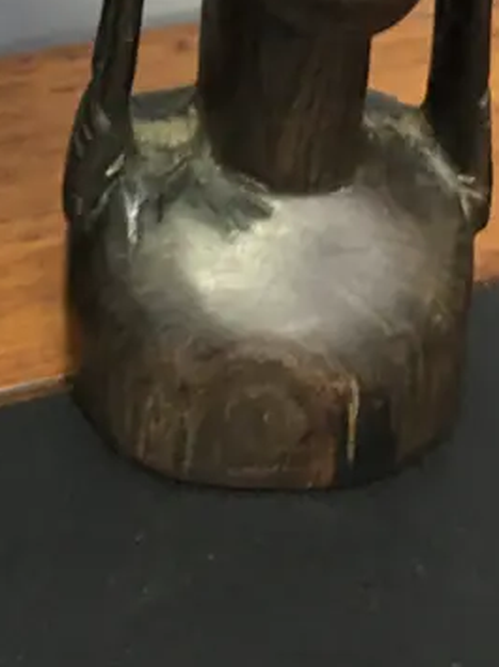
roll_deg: -3.9
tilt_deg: -24.7
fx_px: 1616
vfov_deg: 21.3
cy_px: -185
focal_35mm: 84
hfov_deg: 17.2
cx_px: 28
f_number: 2.2
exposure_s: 1/10
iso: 100
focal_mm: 4.15
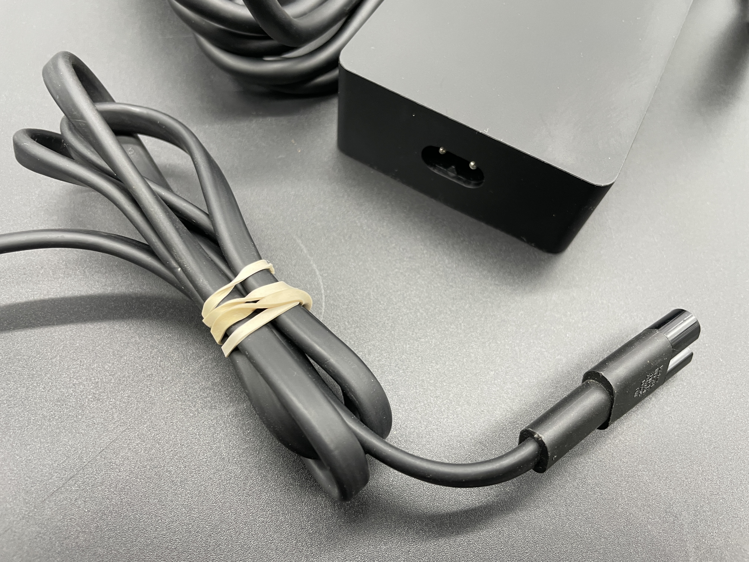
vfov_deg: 53.1
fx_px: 563
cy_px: 281
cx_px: 374
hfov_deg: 67.3
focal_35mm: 26
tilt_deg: -62.6
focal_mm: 4.2
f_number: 1.6
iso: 100
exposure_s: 1/61
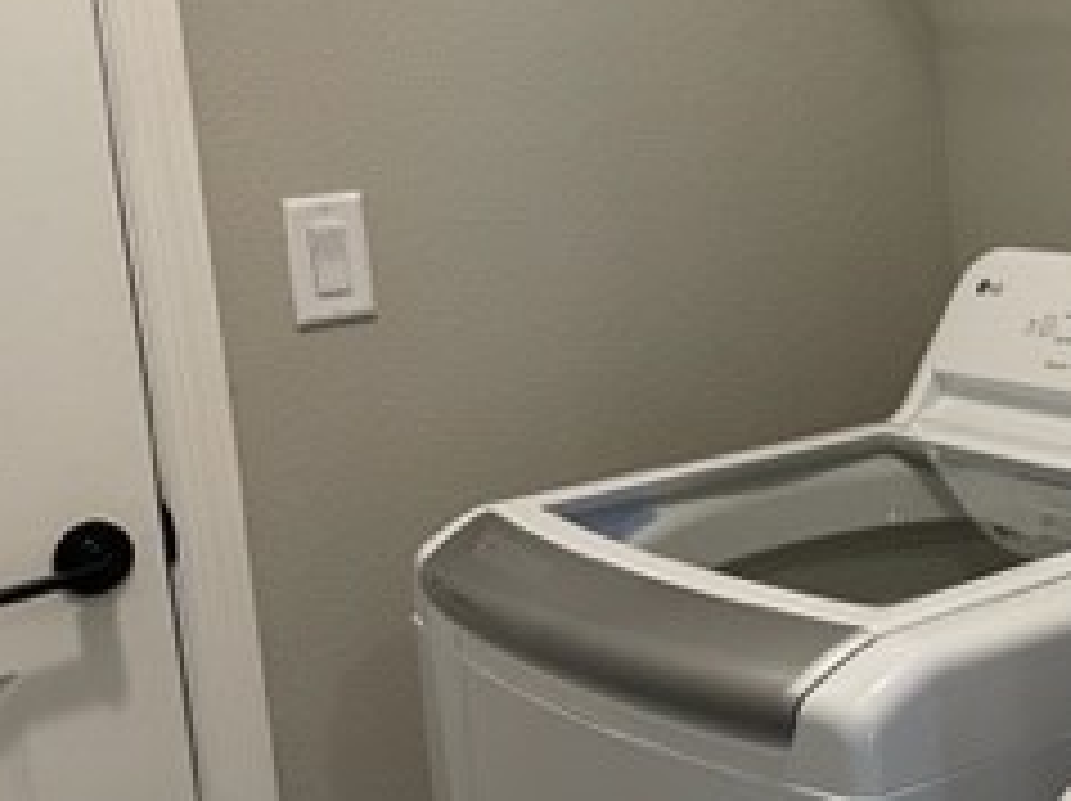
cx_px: 1210
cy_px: 266
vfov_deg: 20.9
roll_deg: +3.7
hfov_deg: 25.5
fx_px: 2164
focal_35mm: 70
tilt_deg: -7.6
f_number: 1.6
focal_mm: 4.2
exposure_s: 1/60
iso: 80
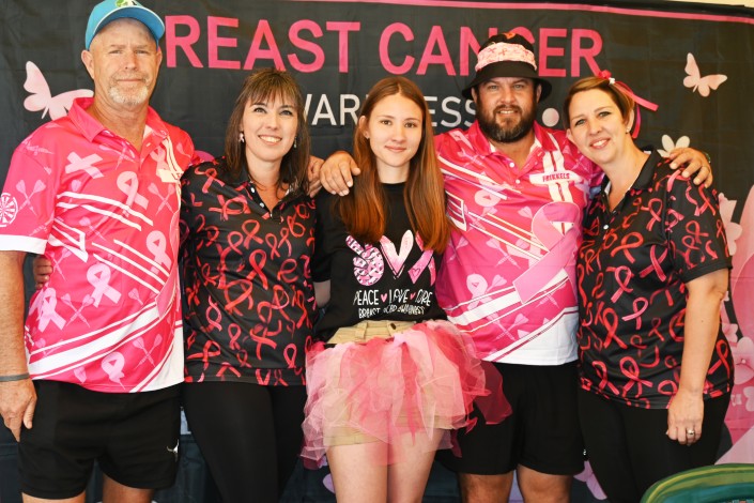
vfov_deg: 29.9
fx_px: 942
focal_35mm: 45
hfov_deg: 43.6
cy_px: 252
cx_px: 377
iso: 140
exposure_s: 1/200
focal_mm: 30
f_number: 4.8
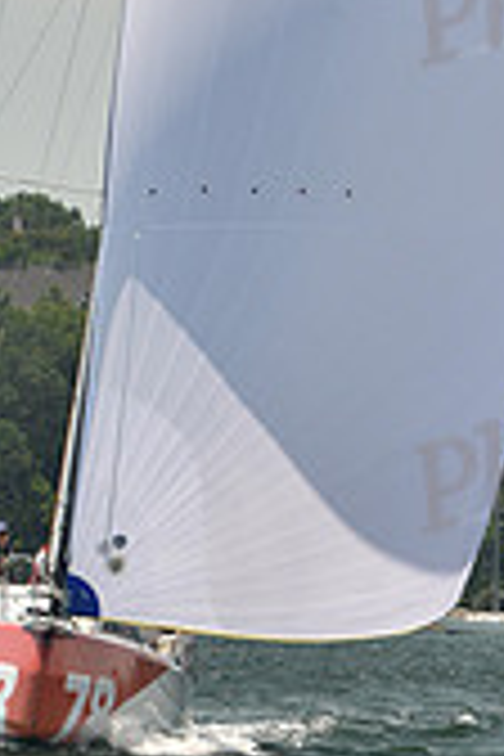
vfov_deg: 4.4
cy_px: 248
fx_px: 9764
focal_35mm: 465
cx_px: 182
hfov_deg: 3.0
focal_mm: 135
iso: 250
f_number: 6.3
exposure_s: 1/640
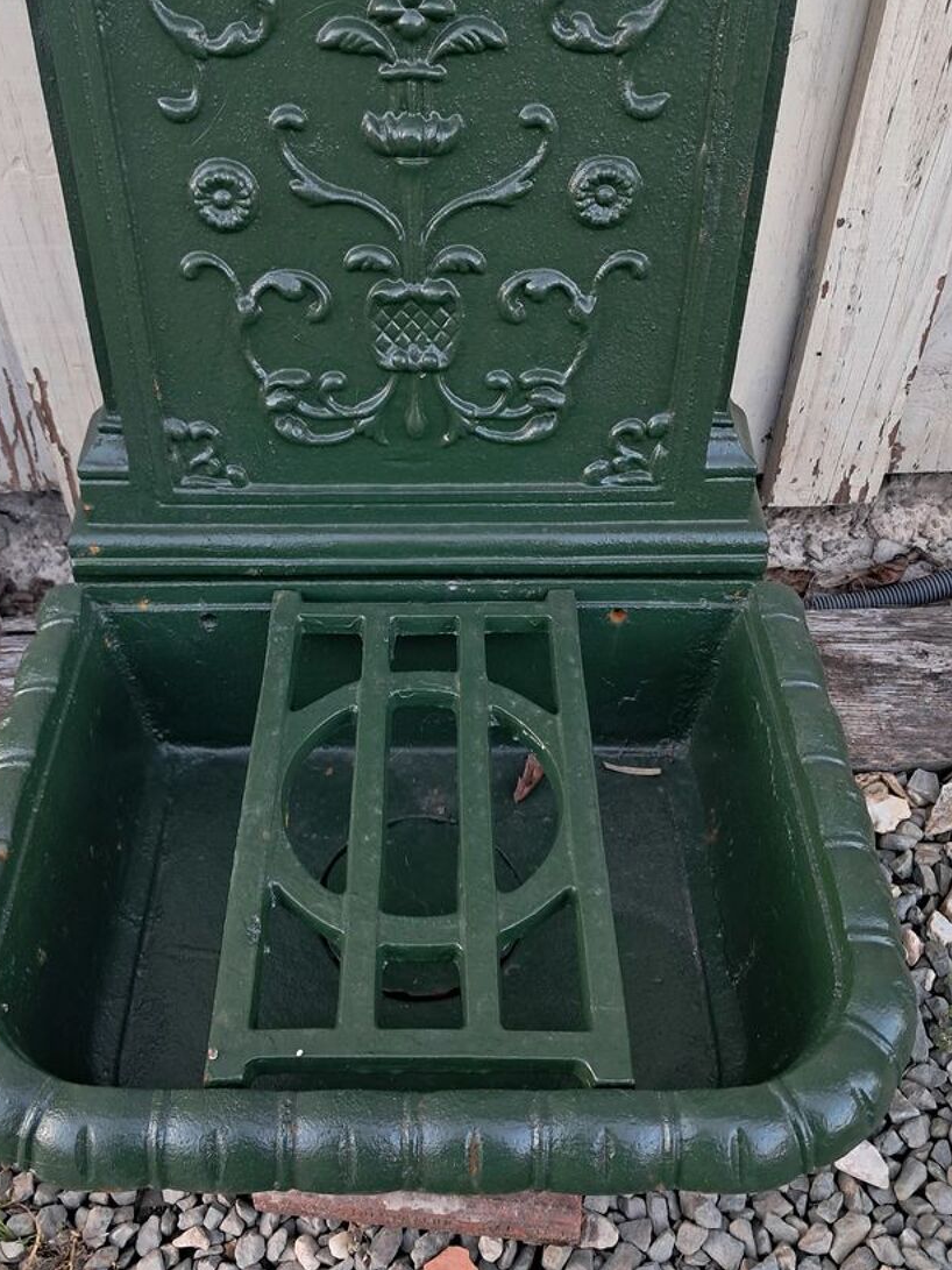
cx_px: 436
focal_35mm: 33
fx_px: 1210
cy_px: 634
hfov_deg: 42.9
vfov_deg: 55.4
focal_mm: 4
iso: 125
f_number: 1.8
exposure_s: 1/50
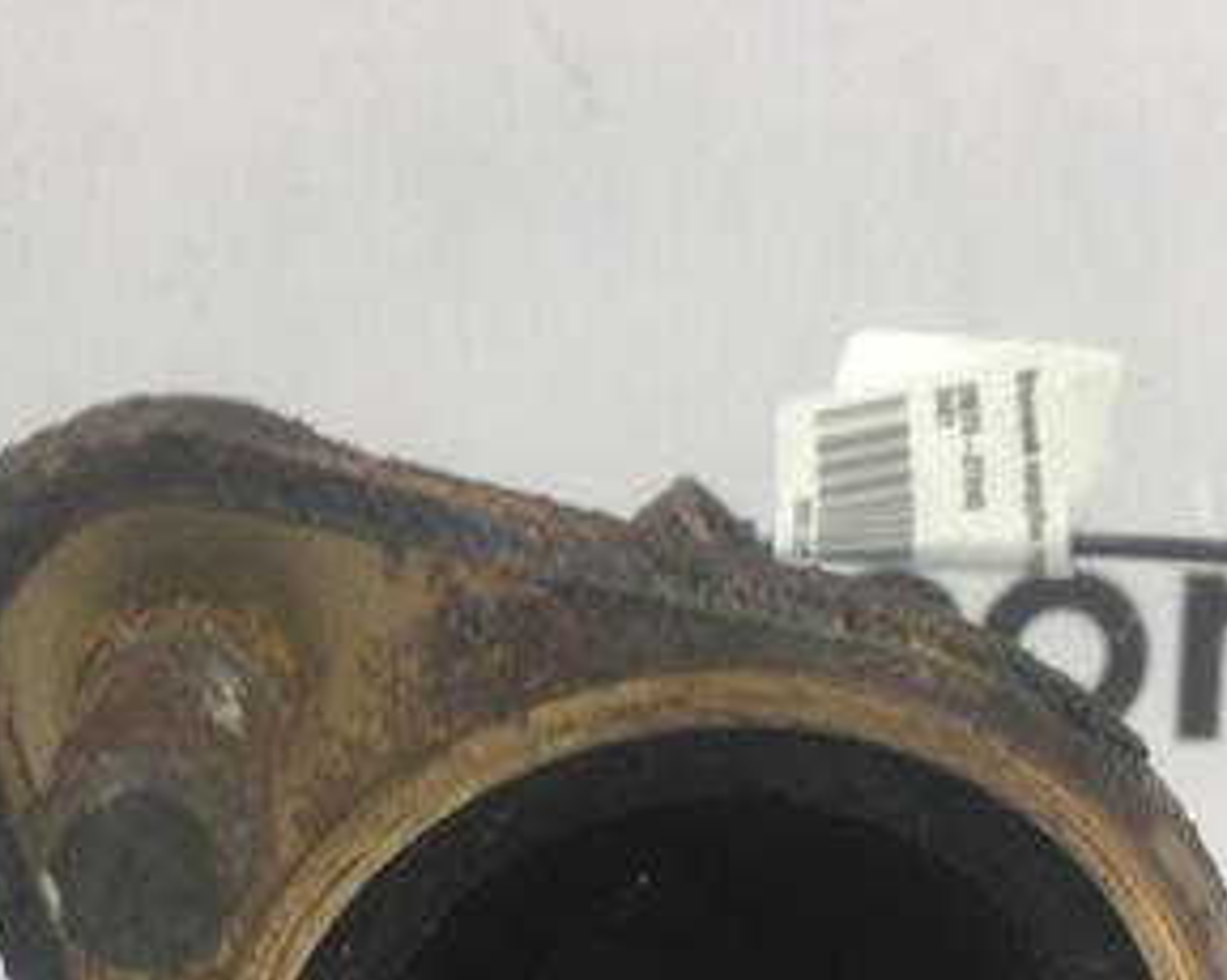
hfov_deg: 30.0
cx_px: 626
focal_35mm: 63
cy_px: 1018
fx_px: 2286
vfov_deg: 23.0
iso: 32
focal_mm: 4.15
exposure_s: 1/50
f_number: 2.2
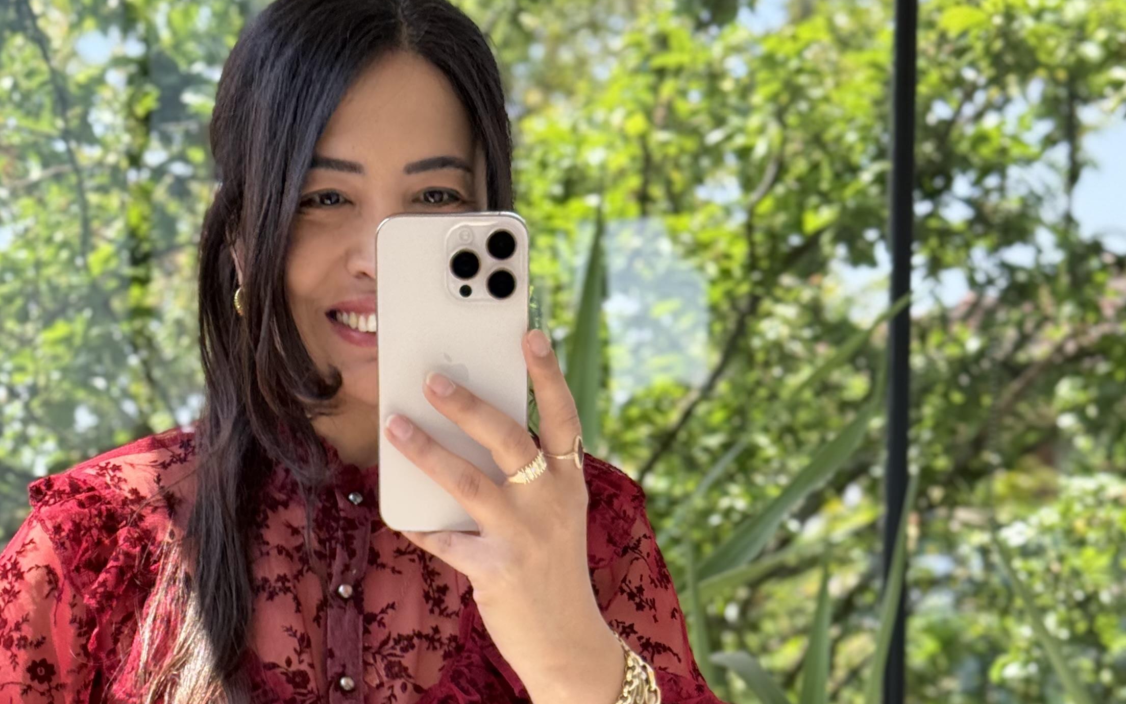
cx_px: 404
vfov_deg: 13.6
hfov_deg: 22.3
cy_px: 876
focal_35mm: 93
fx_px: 2854
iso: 64
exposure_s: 1/407
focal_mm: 6.76
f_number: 1.78
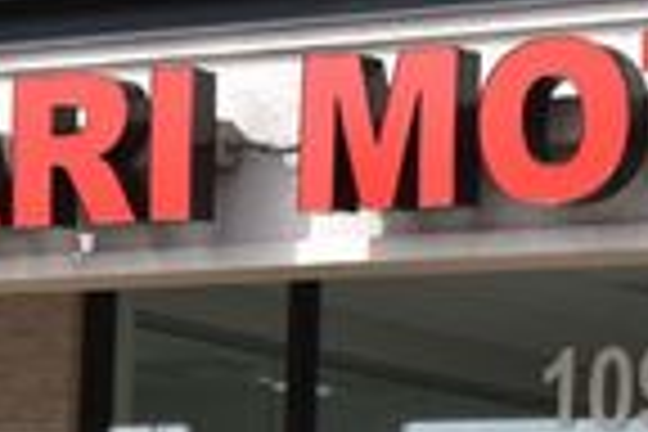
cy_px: 796
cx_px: -81
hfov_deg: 8.7
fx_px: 4198
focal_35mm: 233
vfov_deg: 5.8
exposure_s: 1/500
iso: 400
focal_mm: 35
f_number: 11
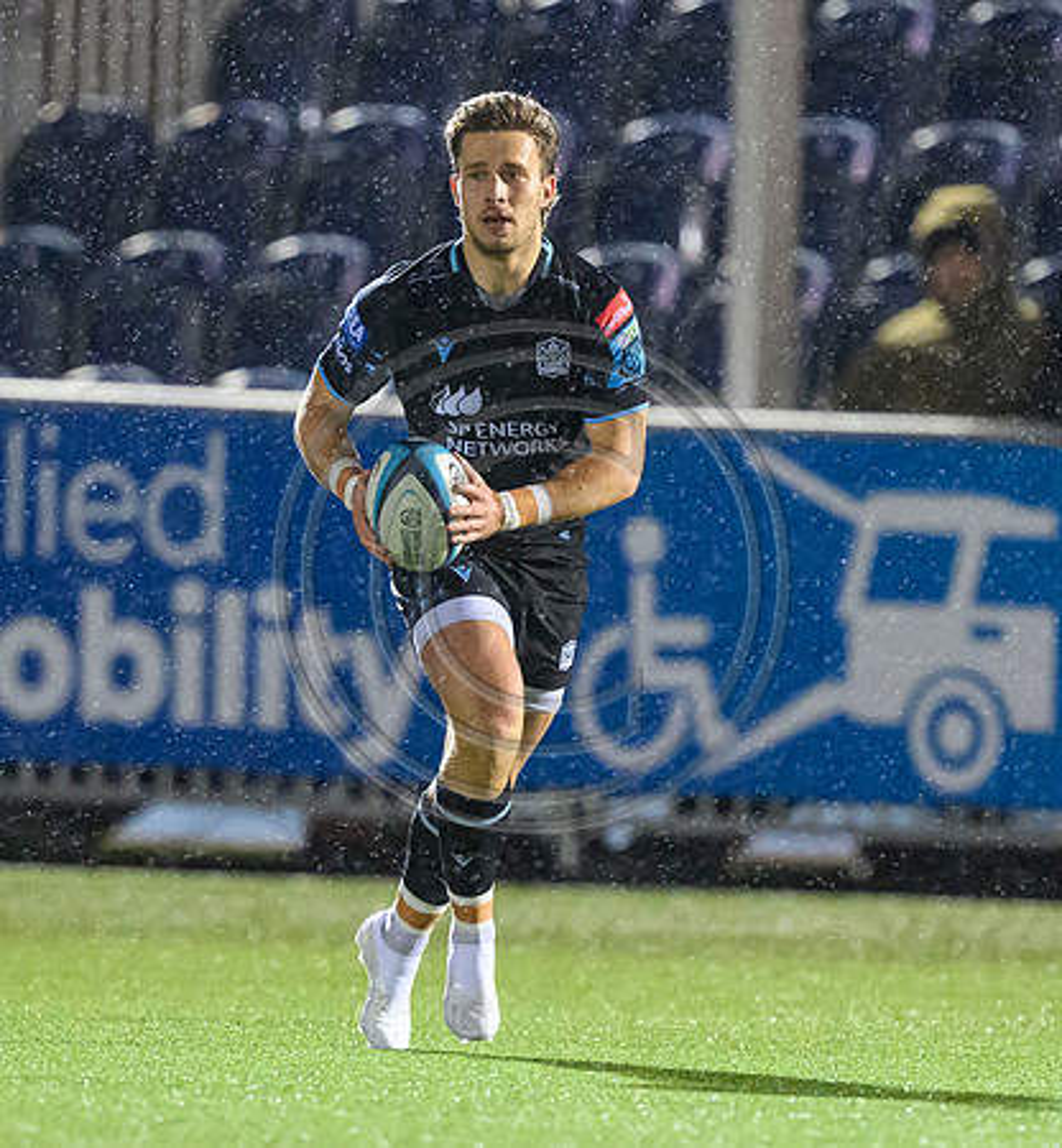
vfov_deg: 1.7
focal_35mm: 1080
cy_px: 675
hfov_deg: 1.6
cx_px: 375
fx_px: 39065
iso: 8000
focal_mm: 400
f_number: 3.2
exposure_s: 1/1000
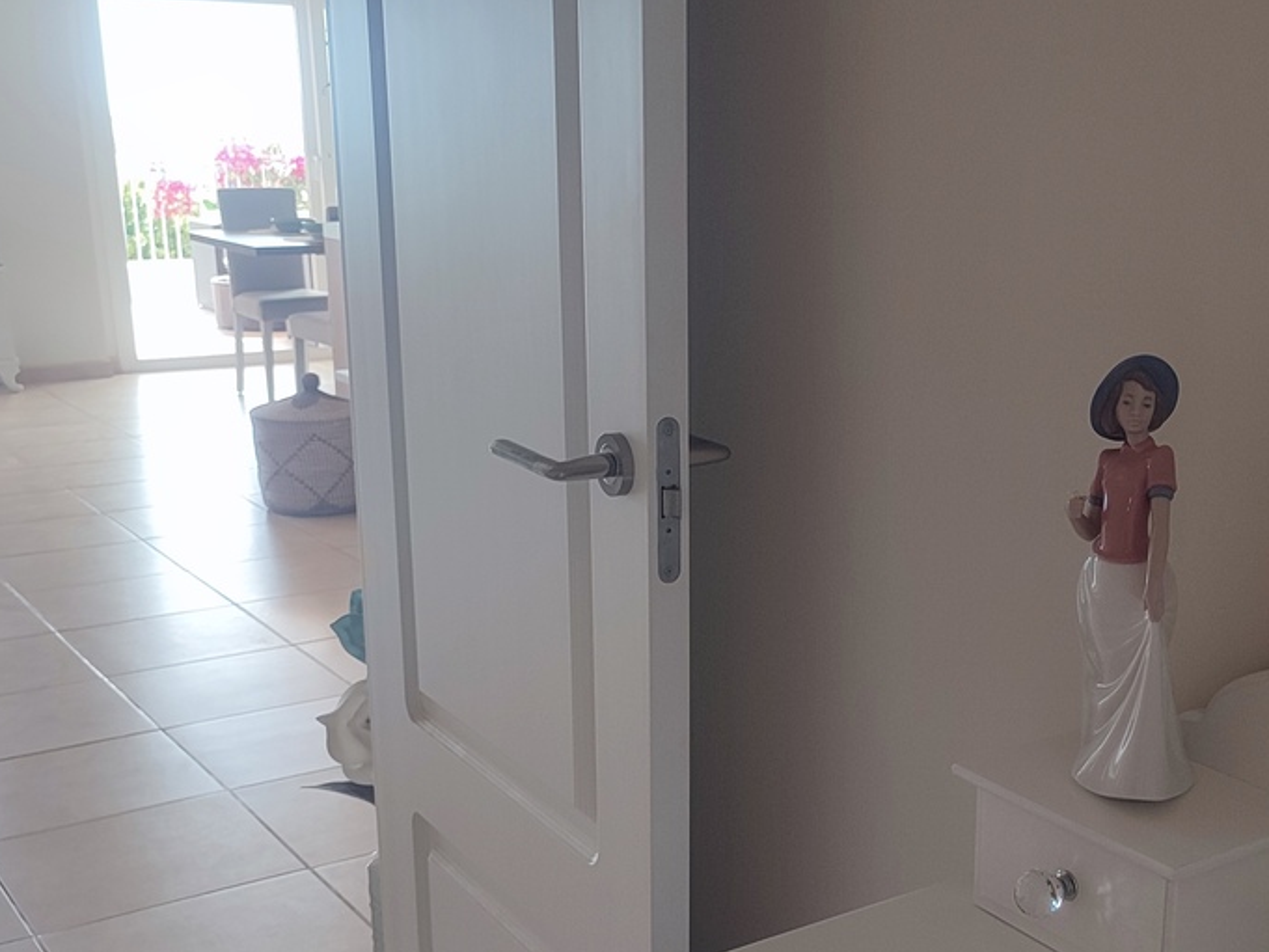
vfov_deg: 30.7
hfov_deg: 39.7
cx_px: 885
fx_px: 1723
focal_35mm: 47
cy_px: 607
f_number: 1.9
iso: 87
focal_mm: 6.04
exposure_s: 1/100
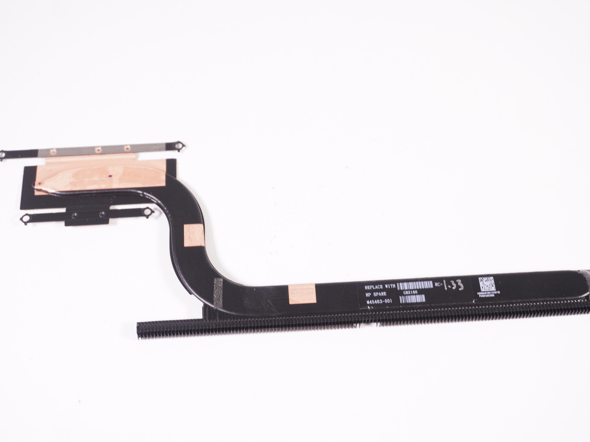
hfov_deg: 38.9
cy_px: 221
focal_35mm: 49
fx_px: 835
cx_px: 293
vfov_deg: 29.7
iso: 100
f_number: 5.6
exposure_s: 1/20
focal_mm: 30
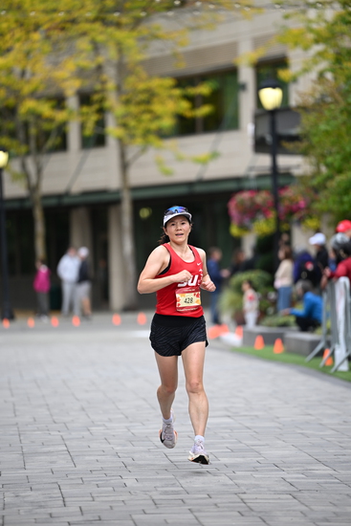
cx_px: 176
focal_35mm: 200
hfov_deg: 6.9
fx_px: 2923
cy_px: 263
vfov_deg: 10.3
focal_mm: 200
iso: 640
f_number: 2.8
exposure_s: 1/2000
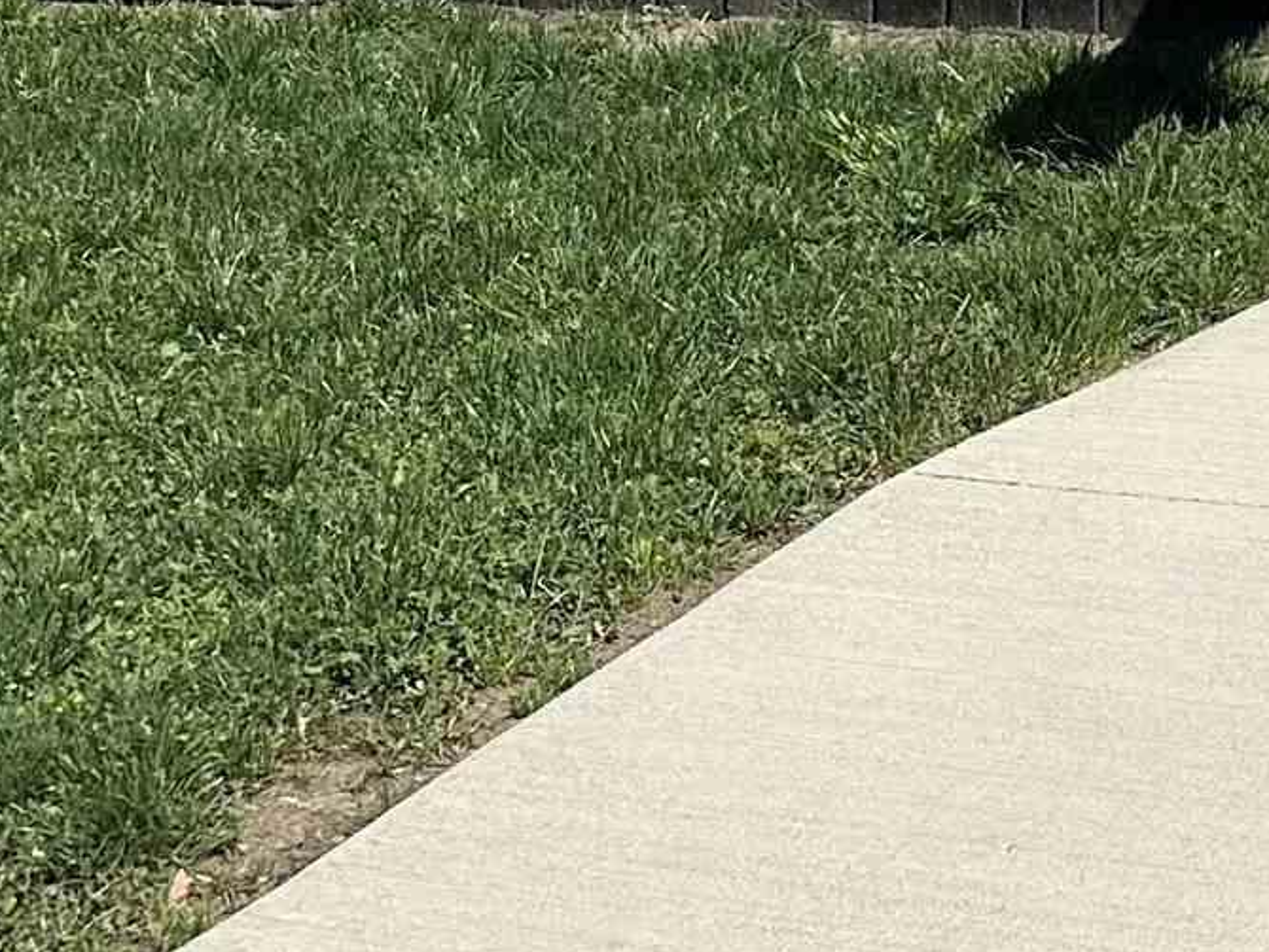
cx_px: 2320
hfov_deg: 15.3
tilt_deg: +2.0
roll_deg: -0.2
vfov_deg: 12.2
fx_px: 4034
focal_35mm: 110
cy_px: -857
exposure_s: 1/6211
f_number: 1.78
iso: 80
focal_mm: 6.86
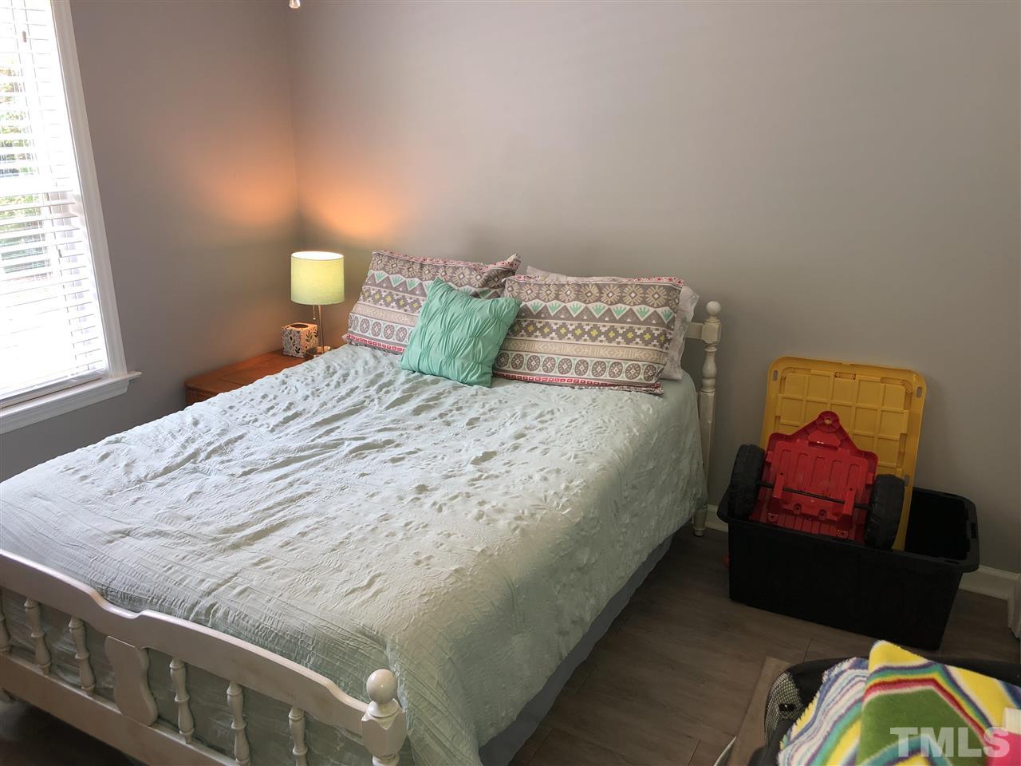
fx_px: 826
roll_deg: +0.1
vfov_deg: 49.7
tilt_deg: -19.7
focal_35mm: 28
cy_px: 383
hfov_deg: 63.4
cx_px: 510
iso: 20
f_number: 1.8
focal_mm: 3.99
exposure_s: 1/19
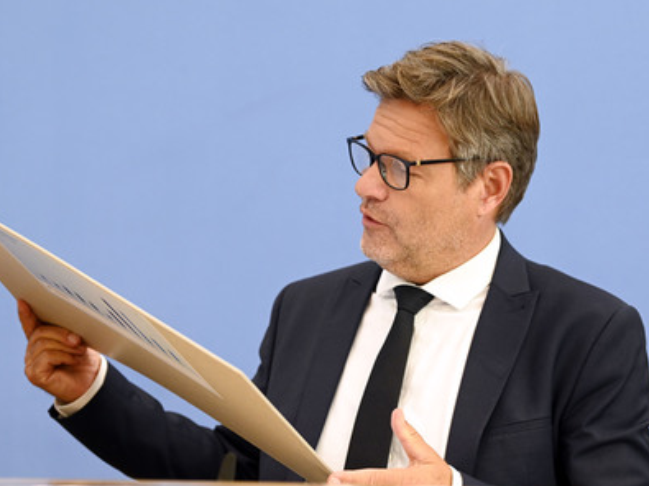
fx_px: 2099
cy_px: 245
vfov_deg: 13.2
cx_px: 300
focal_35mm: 112
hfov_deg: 17.6
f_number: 5
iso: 3200
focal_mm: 102
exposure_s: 1/1000
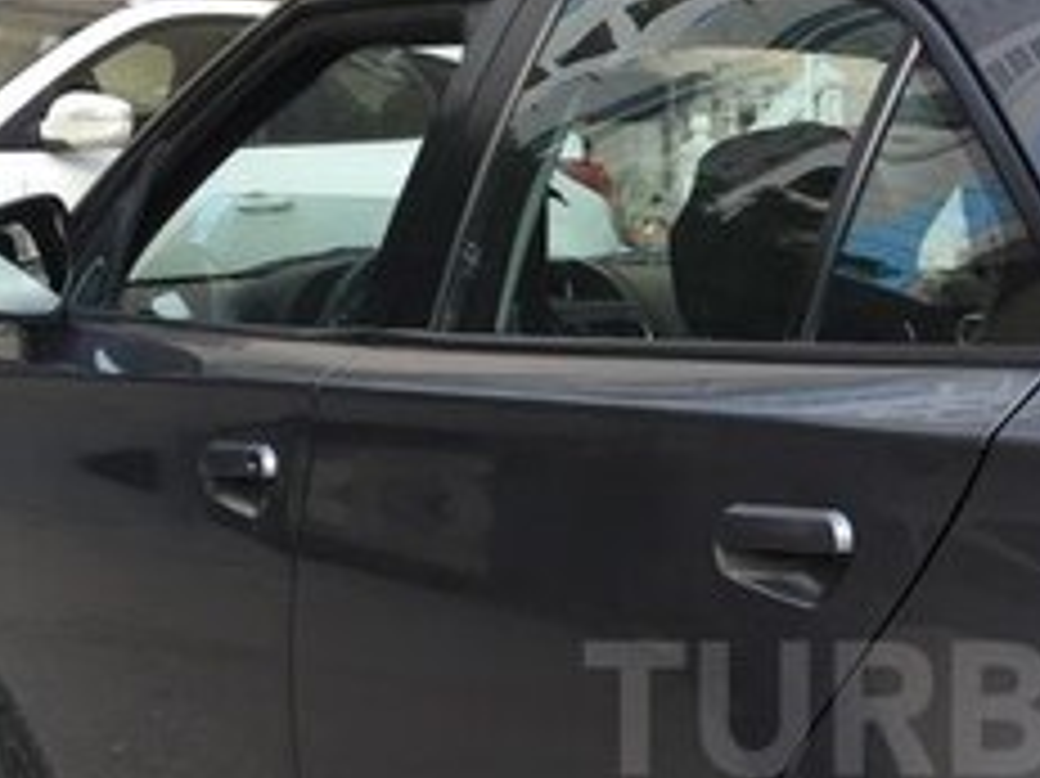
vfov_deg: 17.5
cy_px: 708
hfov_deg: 22.6
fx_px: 2492
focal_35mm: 83
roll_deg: -0.5
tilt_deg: -10.8
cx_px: 1045
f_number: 2.2
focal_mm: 4.15
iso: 40
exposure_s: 1/50
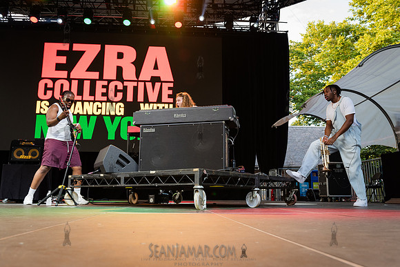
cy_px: 134
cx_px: 200
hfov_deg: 58.8
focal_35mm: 32
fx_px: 355
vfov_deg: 41.2
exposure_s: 1/200
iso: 1000
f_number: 4
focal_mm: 31
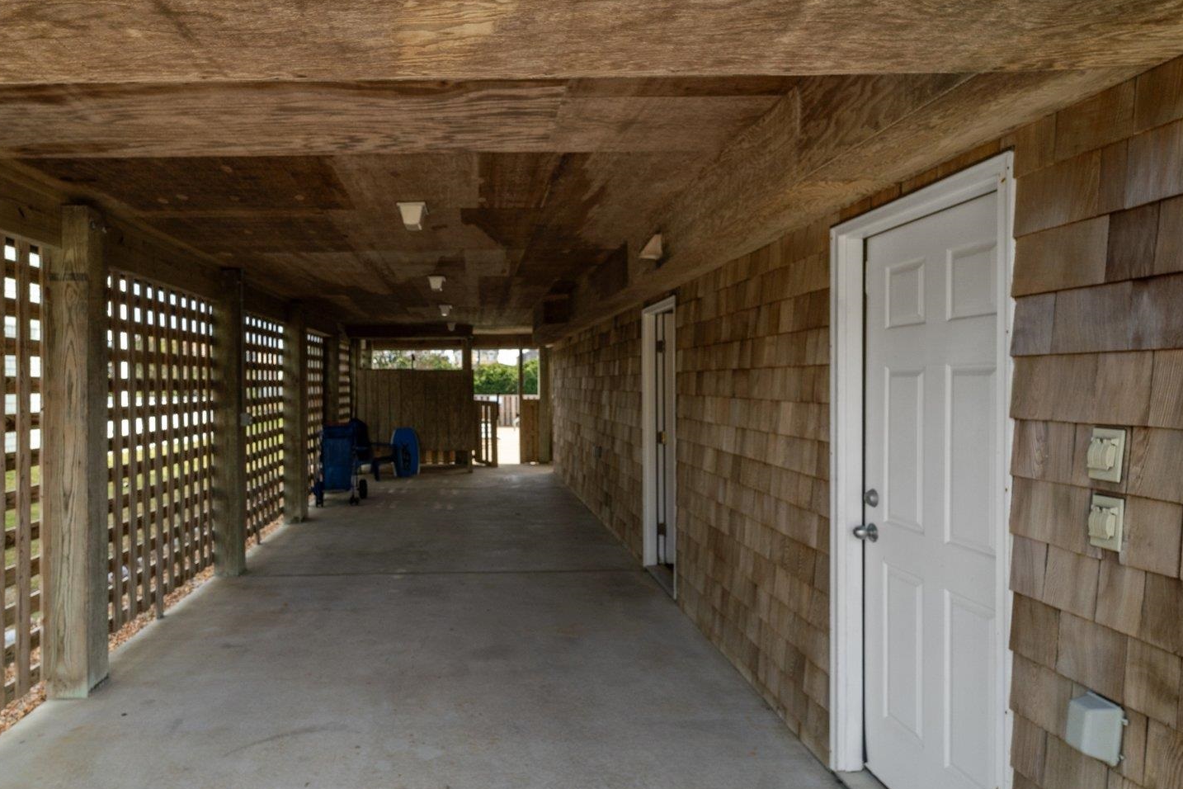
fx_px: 657
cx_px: 450
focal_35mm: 20
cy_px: 386
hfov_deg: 82.5
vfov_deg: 61.9
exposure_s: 1/250
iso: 100
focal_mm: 14
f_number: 8
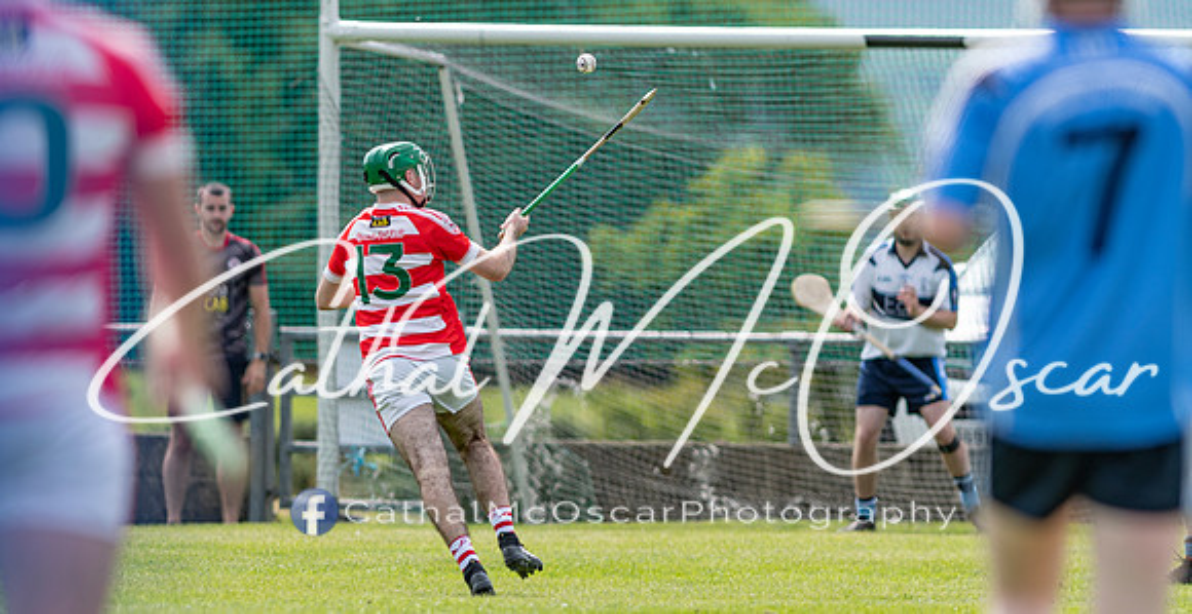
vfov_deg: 1.9
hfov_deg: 3.8
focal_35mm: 583
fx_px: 18069
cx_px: 469
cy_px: 388
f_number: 2.8
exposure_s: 1/1600
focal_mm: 300
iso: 100
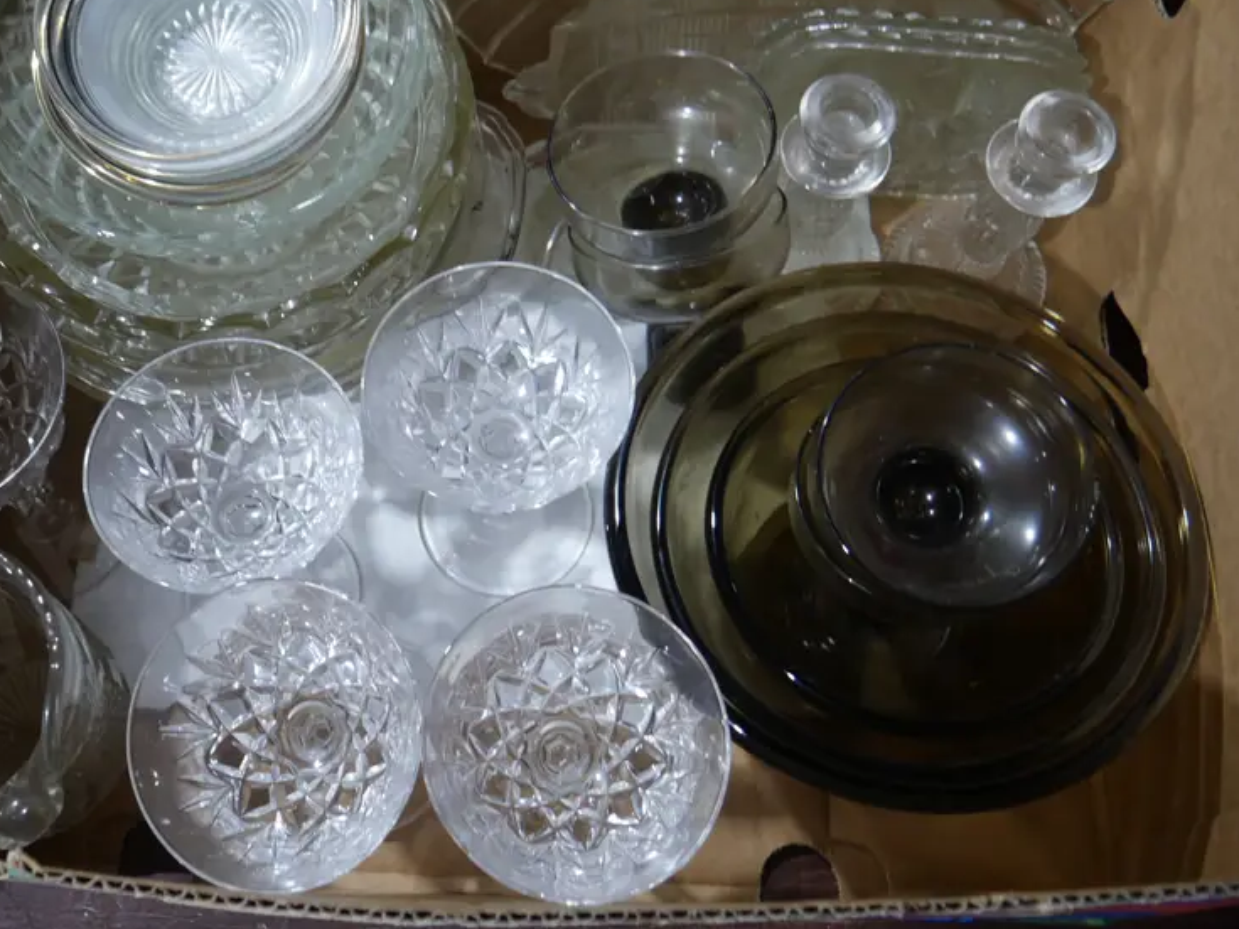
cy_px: 309
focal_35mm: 39
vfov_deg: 36.4
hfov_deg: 47.2
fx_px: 1396
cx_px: 426
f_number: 3.5
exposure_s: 1/60
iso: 500
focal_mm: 14
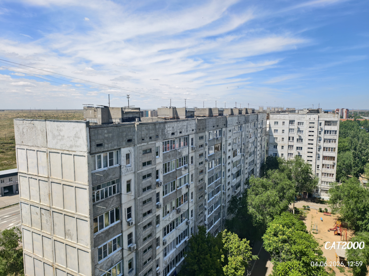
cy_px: 138
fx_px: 245
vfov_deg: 58.9
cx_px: 184
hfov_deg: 73.9
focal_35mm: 23
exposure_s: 1/3279
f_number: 1.57
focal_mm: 6.54
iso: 72
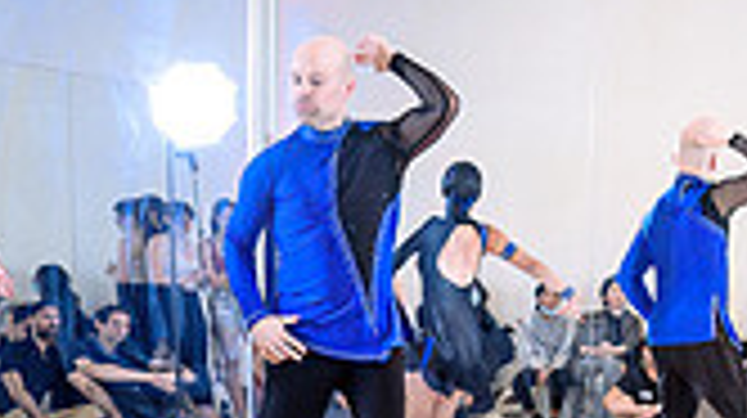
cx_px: 914
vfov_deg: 9.5
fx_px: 2513
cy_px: 387
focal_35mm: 127
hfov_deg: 16.2
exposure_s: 1/250
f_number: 2.8
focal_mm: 34
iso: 1600
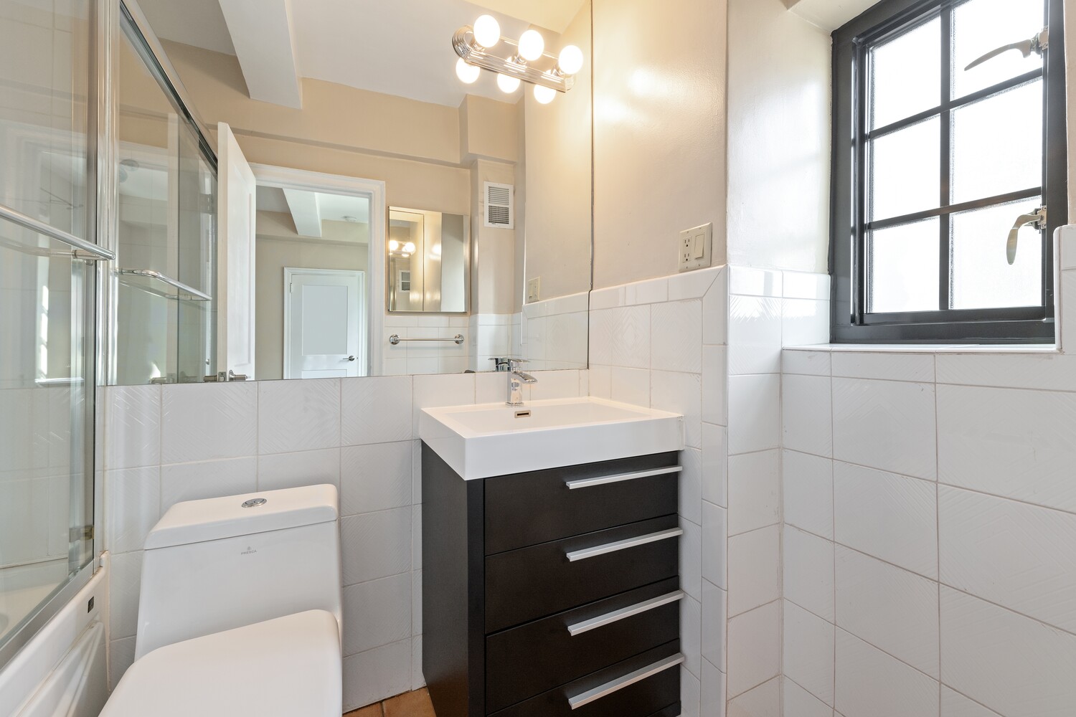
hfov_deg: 100.4
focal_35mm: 15
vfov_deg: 77.3
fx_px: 448
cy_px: 358
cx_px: 538
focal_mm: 15
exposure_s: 1/13
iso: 200
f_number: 11
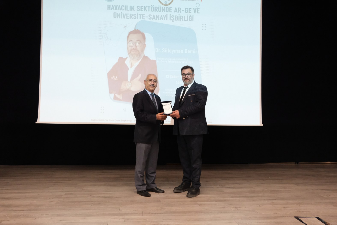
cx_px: 168
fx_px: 580
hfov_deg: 32.4
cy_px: 112
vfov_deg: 21.9
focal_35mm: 62
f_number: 4
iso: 4000
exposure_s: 1/100
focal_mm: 41.1
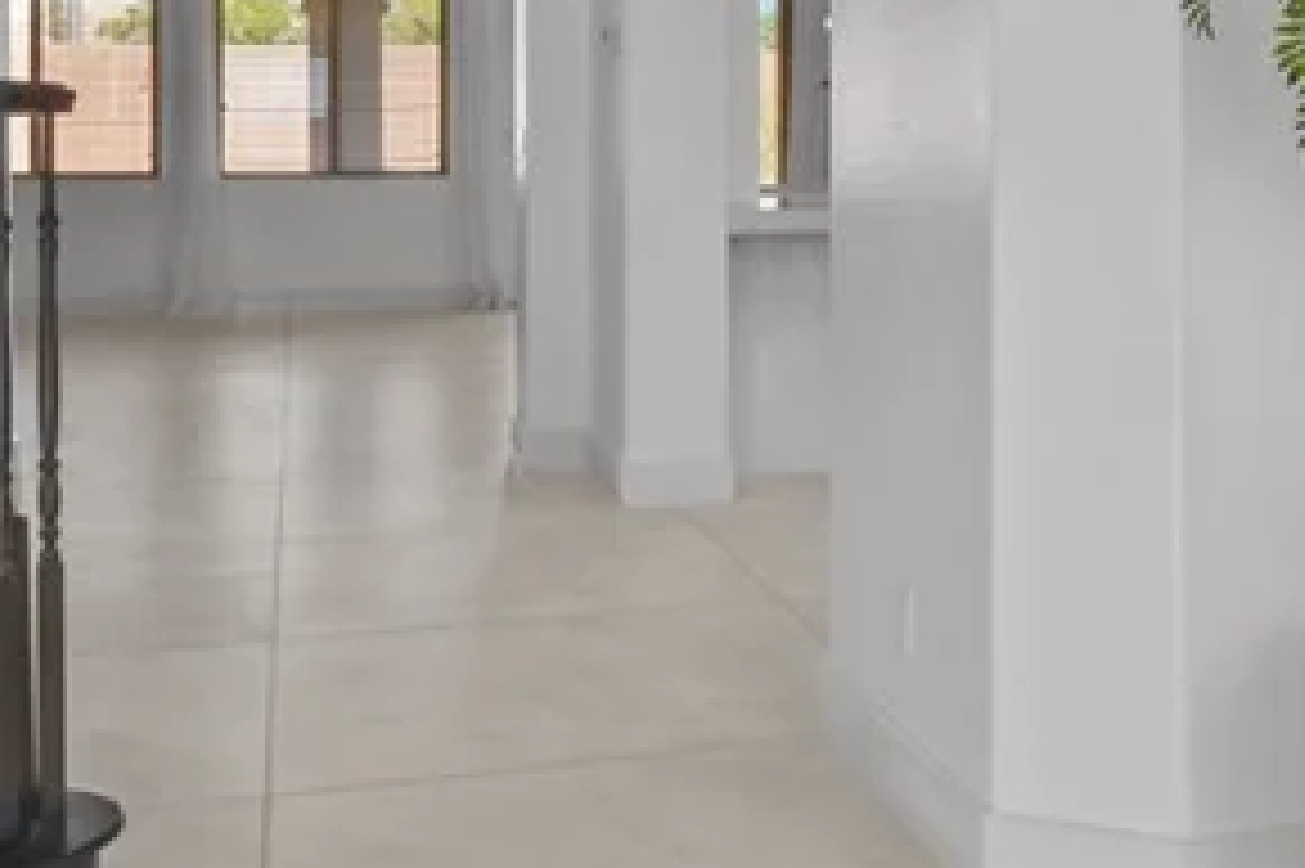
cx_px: 1116
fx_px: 1920
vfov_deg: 25.0
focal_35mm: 53
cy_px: 160
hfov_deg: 35.8
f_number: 8
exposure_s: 1/20
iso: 400
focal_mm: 10
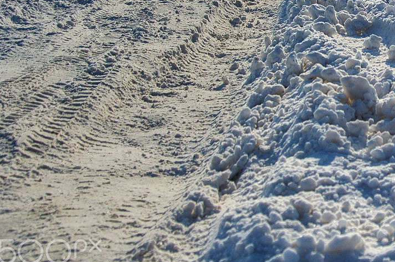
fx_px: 888
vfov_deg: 16.6
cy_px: 30
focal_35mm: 81
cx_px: 408
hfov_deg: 23.8
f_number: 5.6
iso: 200
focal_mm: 24
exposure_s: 1/3200
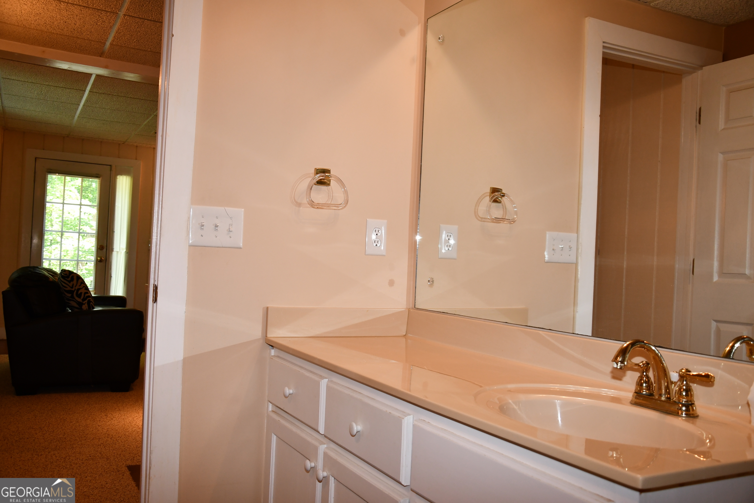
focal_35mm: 33
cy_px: 252
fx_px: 691
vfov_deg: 40.0
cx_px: 377
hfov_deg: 57.2
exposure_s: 1/60
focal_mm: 22
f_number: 4
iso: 560
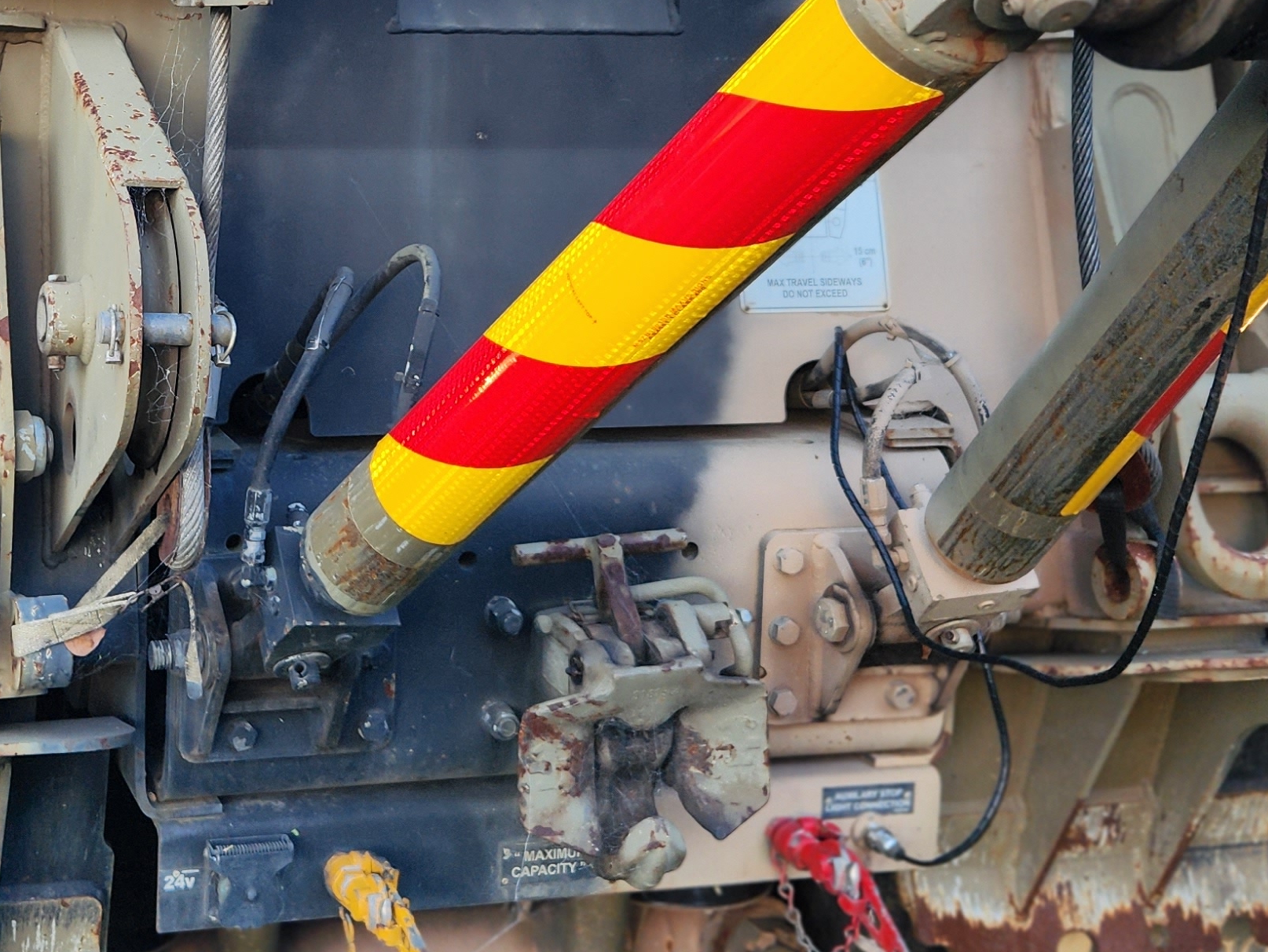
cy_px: 119
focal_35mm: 57
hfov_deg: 32.4
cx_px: 178
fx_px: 2088
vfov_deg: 25.0
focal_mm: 5.4
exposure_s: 1/100
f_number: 1.8
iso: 50
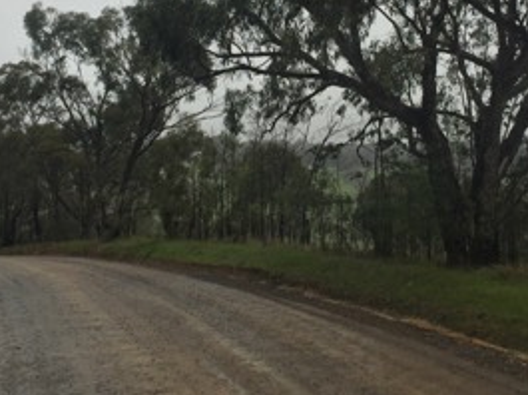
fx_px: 868
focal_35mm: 57
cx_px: 321
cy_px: 82
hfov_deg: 33.7
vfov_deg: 25.2
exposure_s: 1/542
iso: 32
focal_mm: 4.15
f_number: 2.2
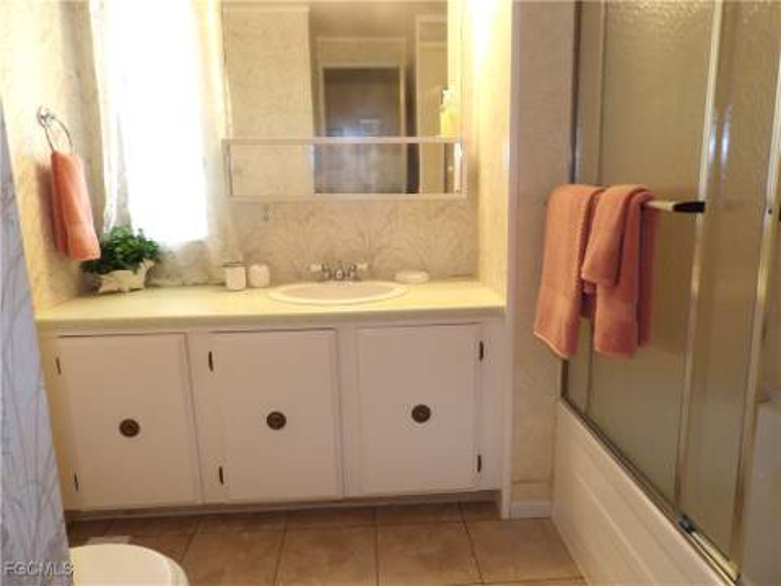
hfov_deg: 71.6
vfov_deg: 56.8
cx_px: 390
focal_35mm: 24
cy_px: 293
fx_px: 541
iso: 200
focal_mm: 4.3
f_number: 3.2
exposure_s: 1/33
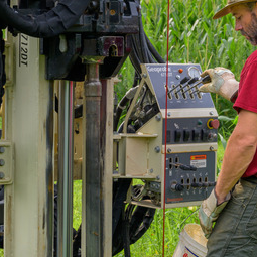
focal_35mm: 142
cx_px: 97
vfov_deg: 12.3
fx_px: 1193
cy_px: 103
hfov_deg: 12.3
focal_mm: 49
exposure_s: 1/160
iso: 100
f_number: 7.1
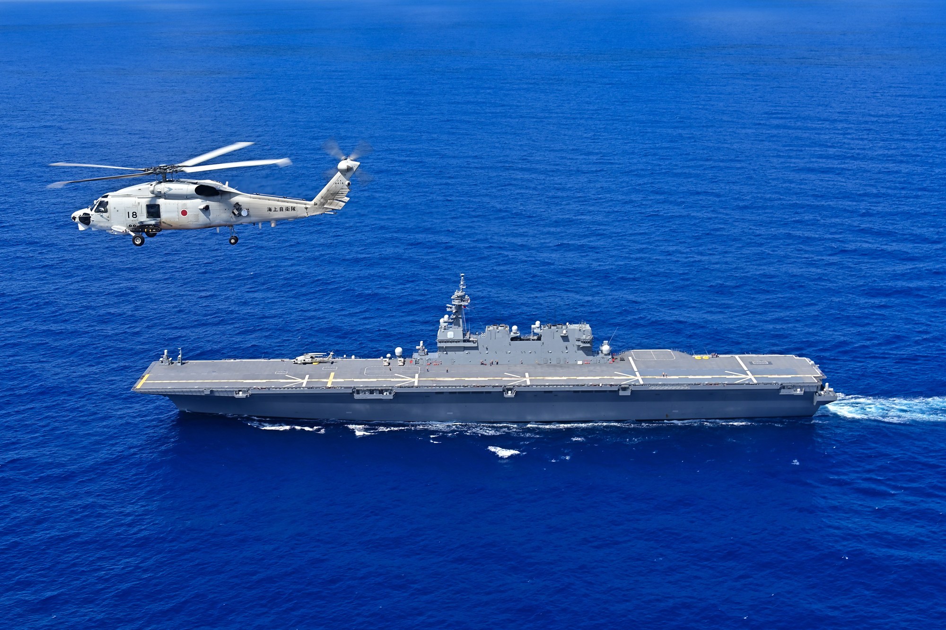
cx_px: 473
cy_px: 315
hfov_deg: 44.5
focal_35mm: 44
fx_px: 1156
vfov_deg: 30.5
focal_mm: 44
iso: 100
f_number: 13
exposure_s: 1/200
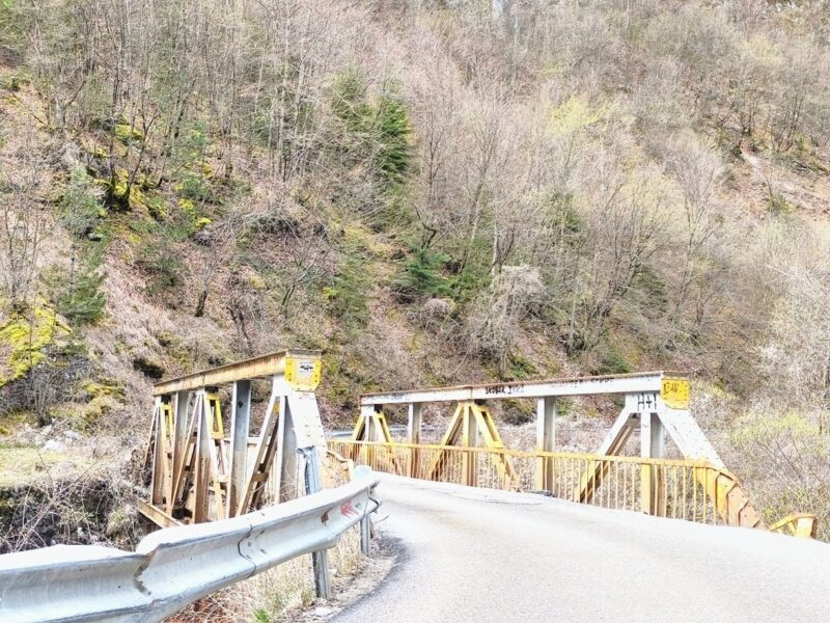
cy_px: 312
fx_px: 1055
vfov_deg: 32.9
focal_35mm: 44
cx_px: 415
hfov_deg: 42.9
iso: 80
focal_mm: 6.14
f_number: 1.65
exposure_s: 1/99.9
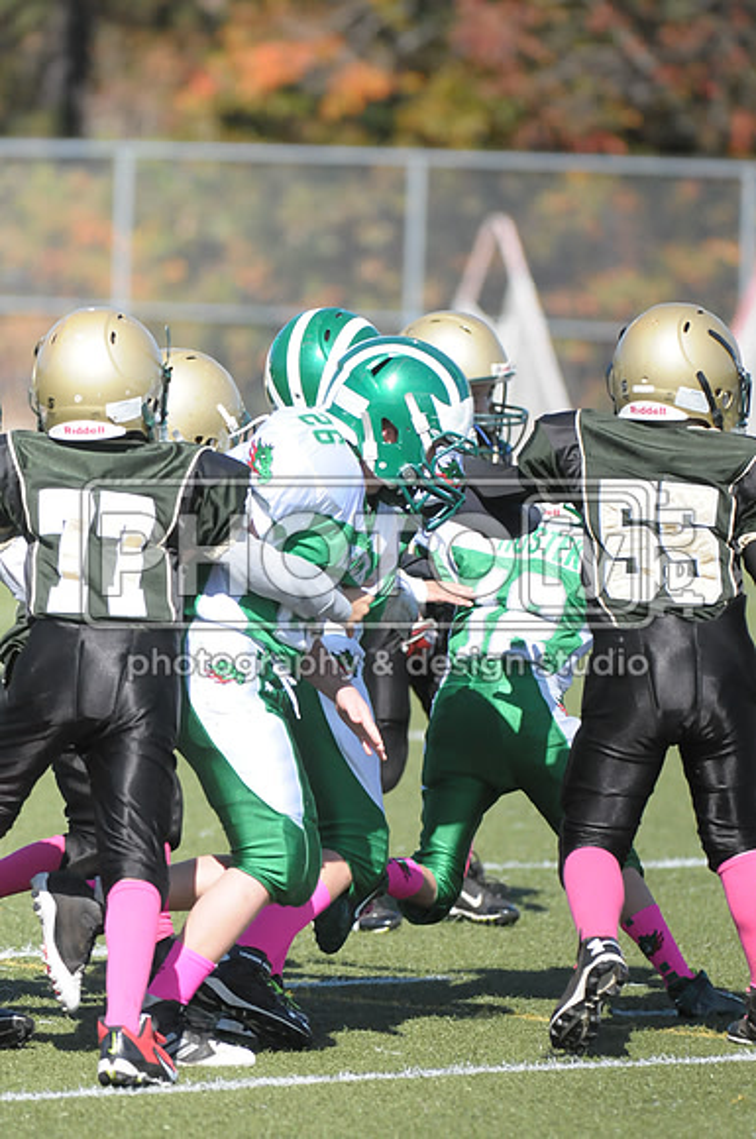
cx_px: 378
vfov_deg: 5.7
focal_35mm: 360
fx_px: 11373
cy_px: 570
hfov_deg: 3.8
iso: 1600
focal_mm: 240
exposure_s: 1/8000
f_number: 4
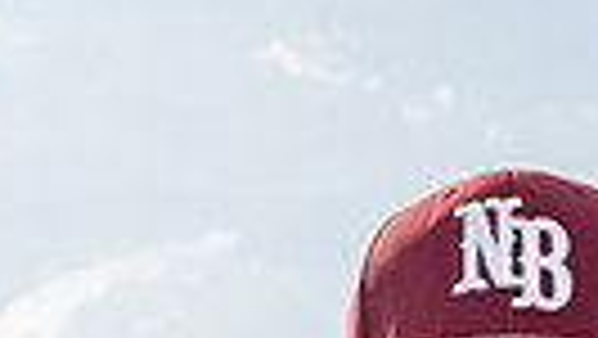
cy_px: 964
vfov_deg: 6.7
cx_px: 616
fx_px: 2650
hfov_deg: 12.7
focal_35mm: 167
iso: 100
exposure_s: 1/250
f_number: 8
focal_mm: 47
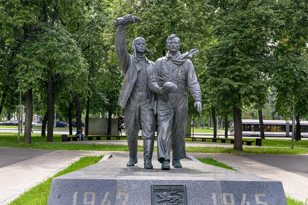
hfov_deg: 42.7
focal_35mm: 46
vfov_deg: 29.3
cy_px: 102
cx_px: 154
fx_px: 394
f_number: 6.3
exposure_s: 1/500
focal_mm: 46
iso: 500
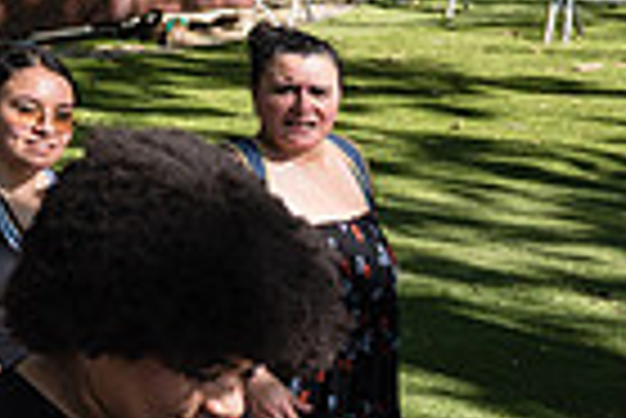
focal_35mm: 105
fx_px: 1828
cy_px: -136
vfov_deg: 12.6
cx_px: -639
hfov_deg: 15.4
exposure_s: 1/1600
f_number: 4
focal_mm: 24
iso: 500
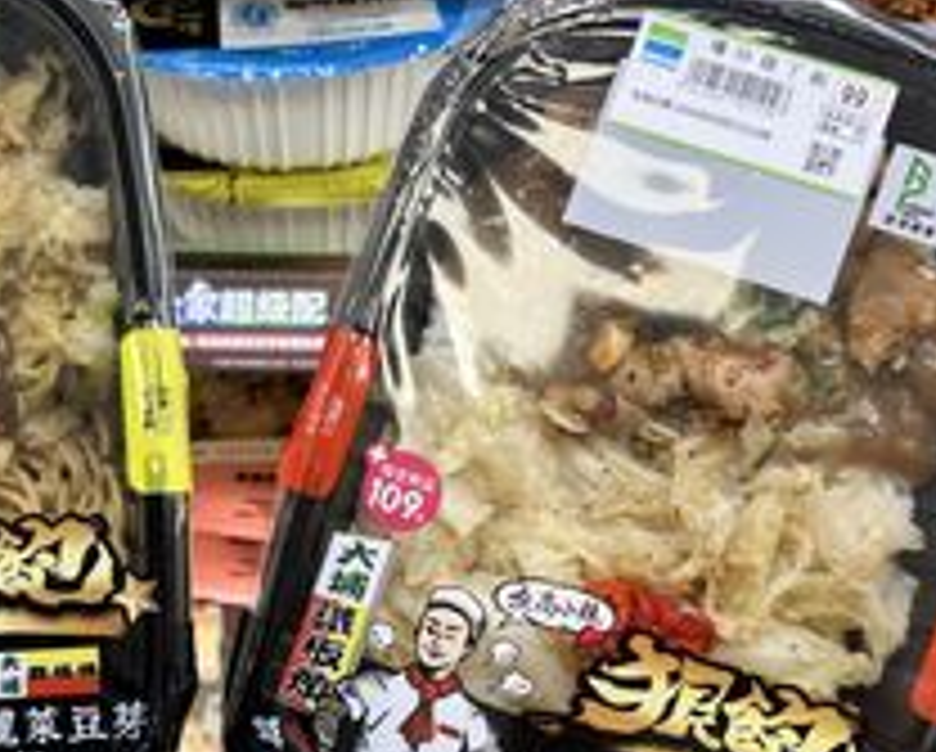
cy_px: 464
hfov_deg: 40.5
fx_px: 1248
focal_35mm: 45
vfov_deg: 33.4
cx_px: 292
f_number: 1.78
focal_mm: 6.86
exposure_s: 1/120
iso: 64
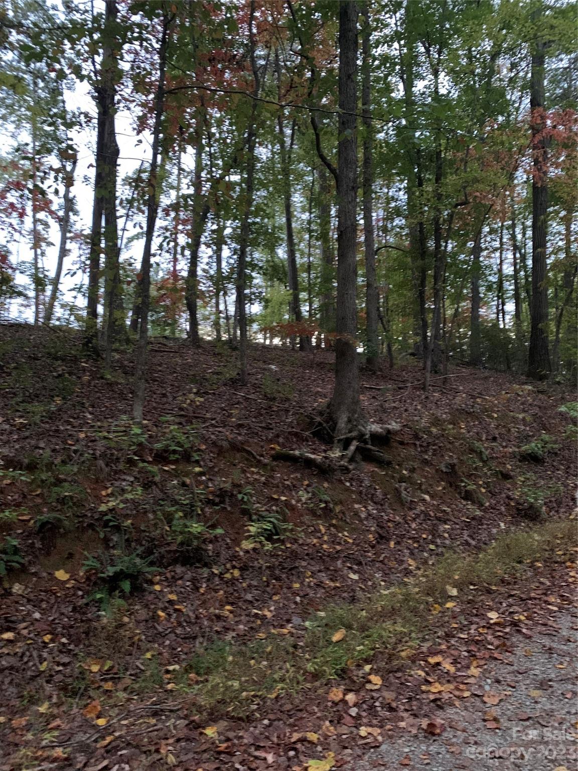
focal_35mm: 26
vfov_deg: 67.3
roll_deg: -1.2
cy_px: 386
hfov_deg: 53.1
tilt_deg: +7.3
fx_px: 579
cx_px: 289
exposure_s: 1/24
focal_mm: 4.25
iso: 640
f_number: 1.8
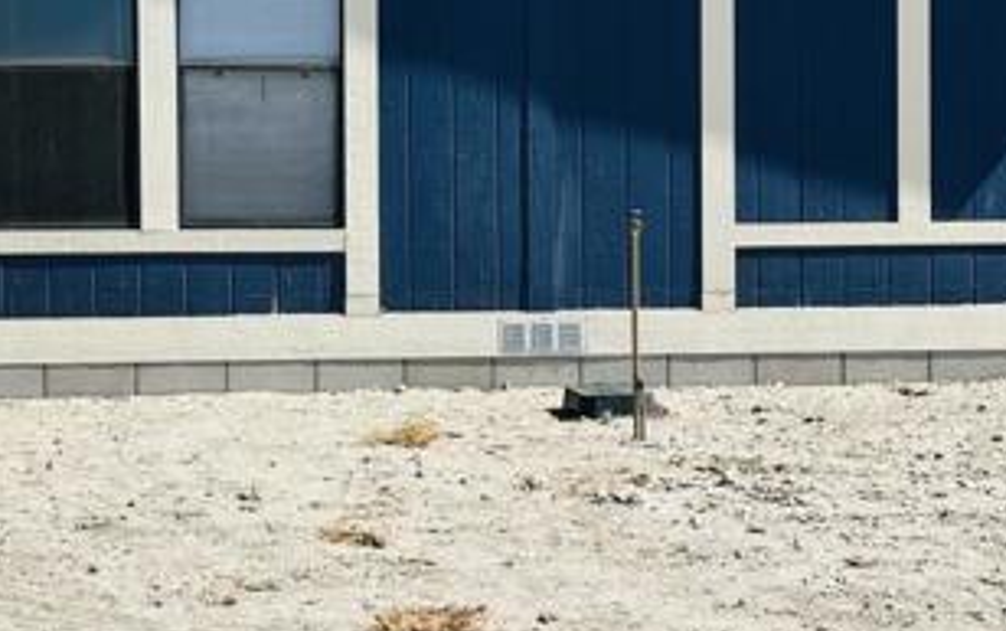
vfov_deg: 14.8
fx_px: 2414
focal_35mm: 88
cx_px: 297
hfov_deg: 23.4
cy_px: 180
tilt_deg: +0.1
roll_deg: +0.8
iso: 32
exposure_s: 1/5618
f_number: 1.6
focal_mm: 5.1
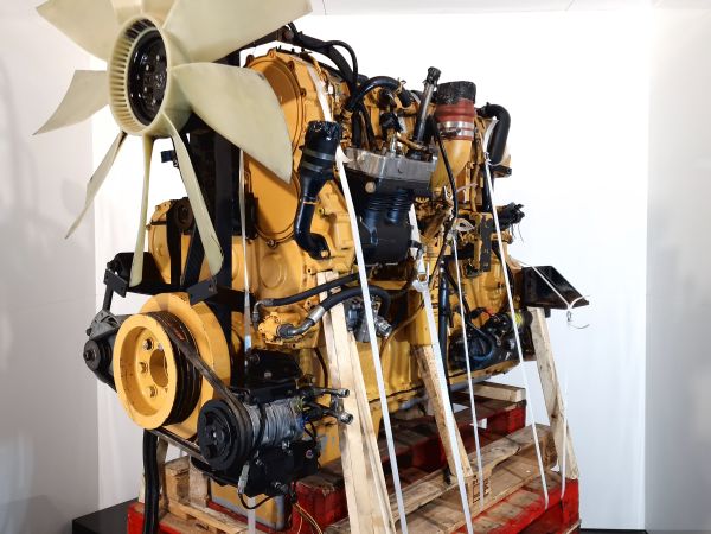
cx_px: 356
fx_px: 472
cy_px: 267
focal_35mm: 23
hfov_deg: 73.9
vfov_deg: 58.9
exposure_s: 1/50
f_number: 1.8
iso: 64
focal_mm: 6.4
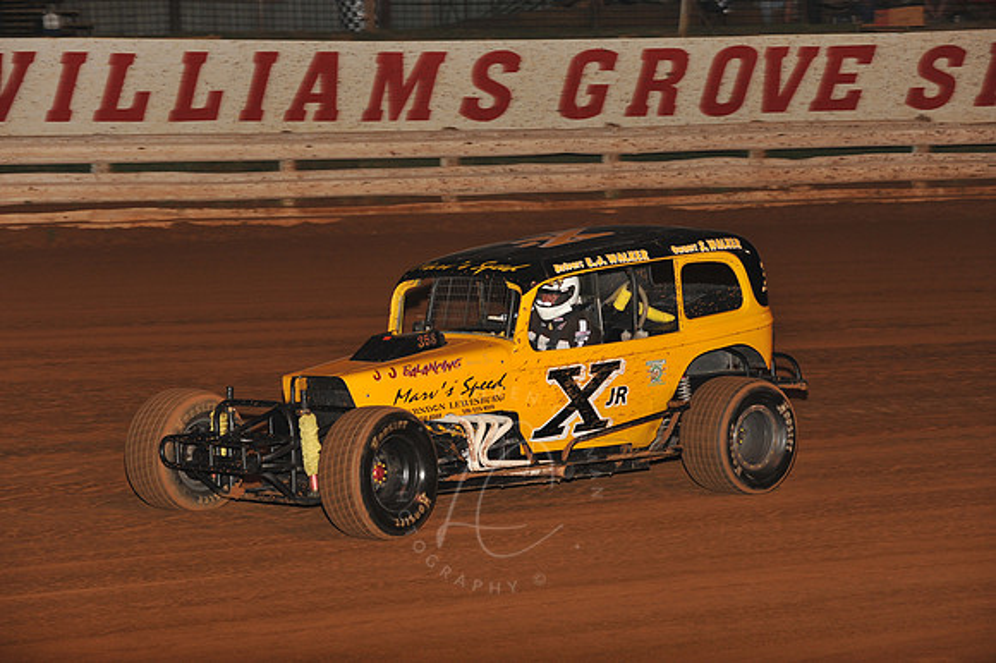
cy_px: 332
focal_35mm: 120
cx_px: 498
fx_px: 3318
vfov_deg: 11.4
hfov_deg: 17.1
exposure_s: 1/320
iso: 800
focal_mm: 120
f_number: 6.3
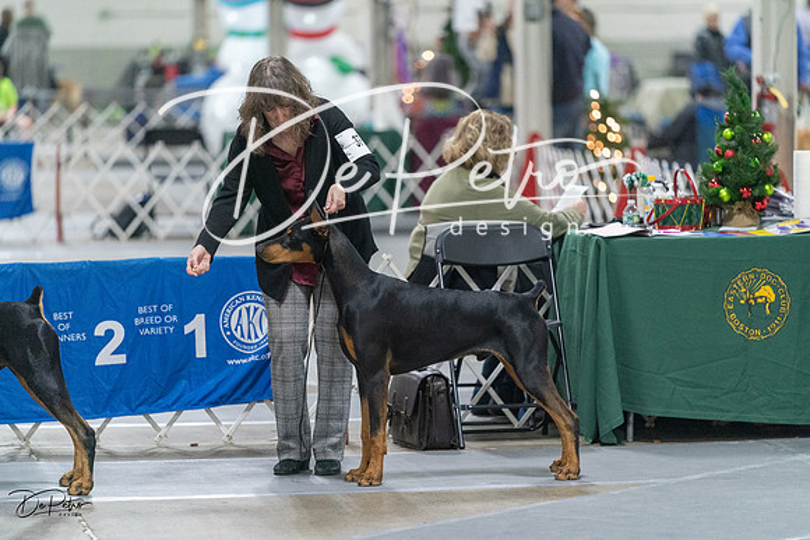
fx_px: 4456
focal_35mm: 198
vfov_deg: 6.9
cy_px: 270
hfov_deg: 10.4
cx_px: 405
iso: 6400
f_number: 2.8
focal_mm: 198
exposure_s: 1/320
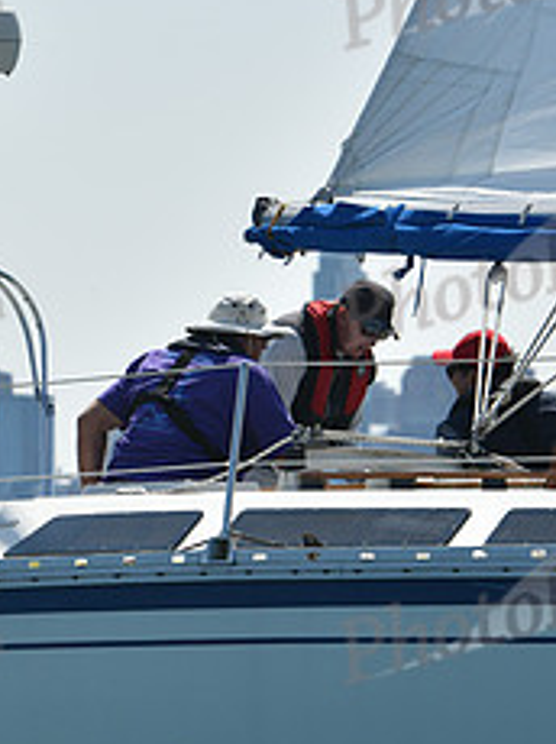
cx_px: 175
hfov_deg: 4.1
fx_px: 7810
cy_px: 477
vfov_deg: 5.4
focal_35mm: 364
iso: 250
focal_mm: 150
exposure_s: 1/1250
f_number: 8
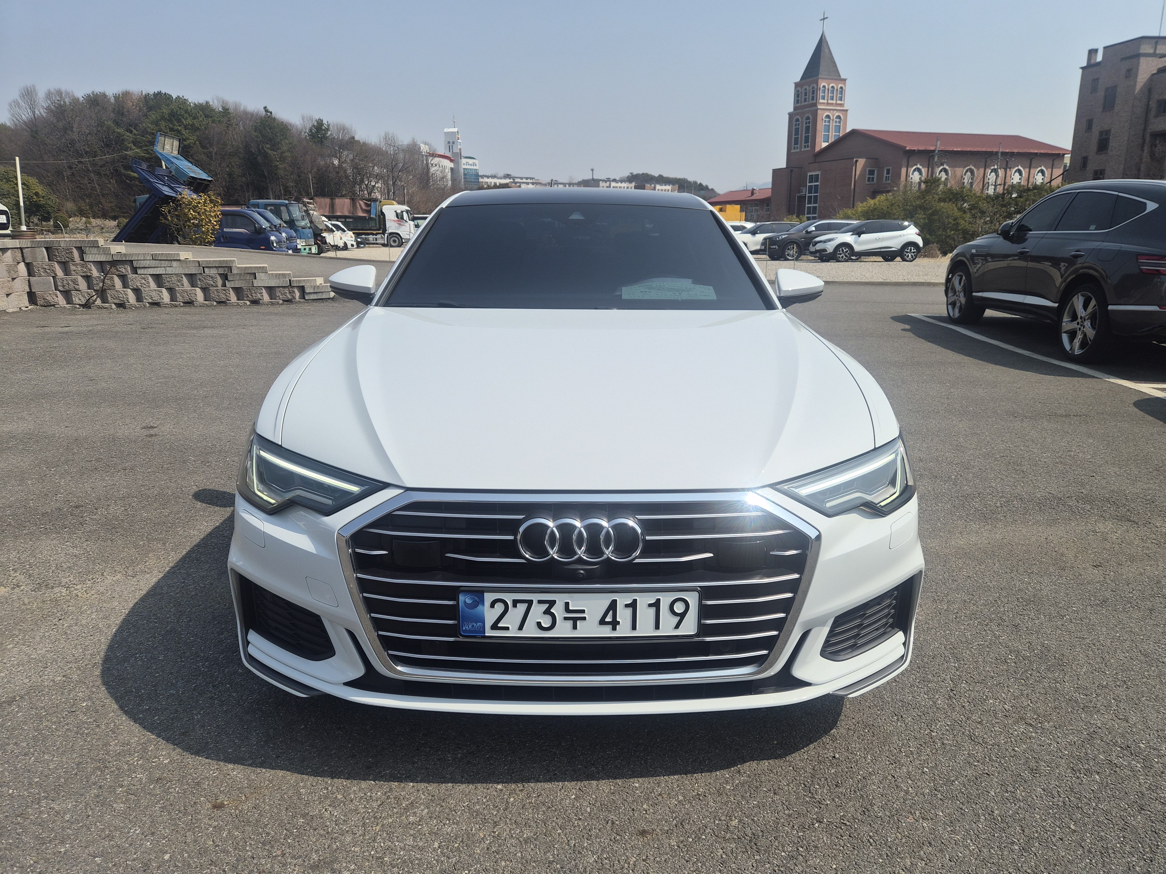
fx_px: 775
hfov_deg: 73.9
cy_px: 437
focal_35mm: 23
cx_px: 583
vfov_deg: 58.9
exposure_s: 1/7696
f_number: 1.8
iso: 64
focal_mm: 5.4
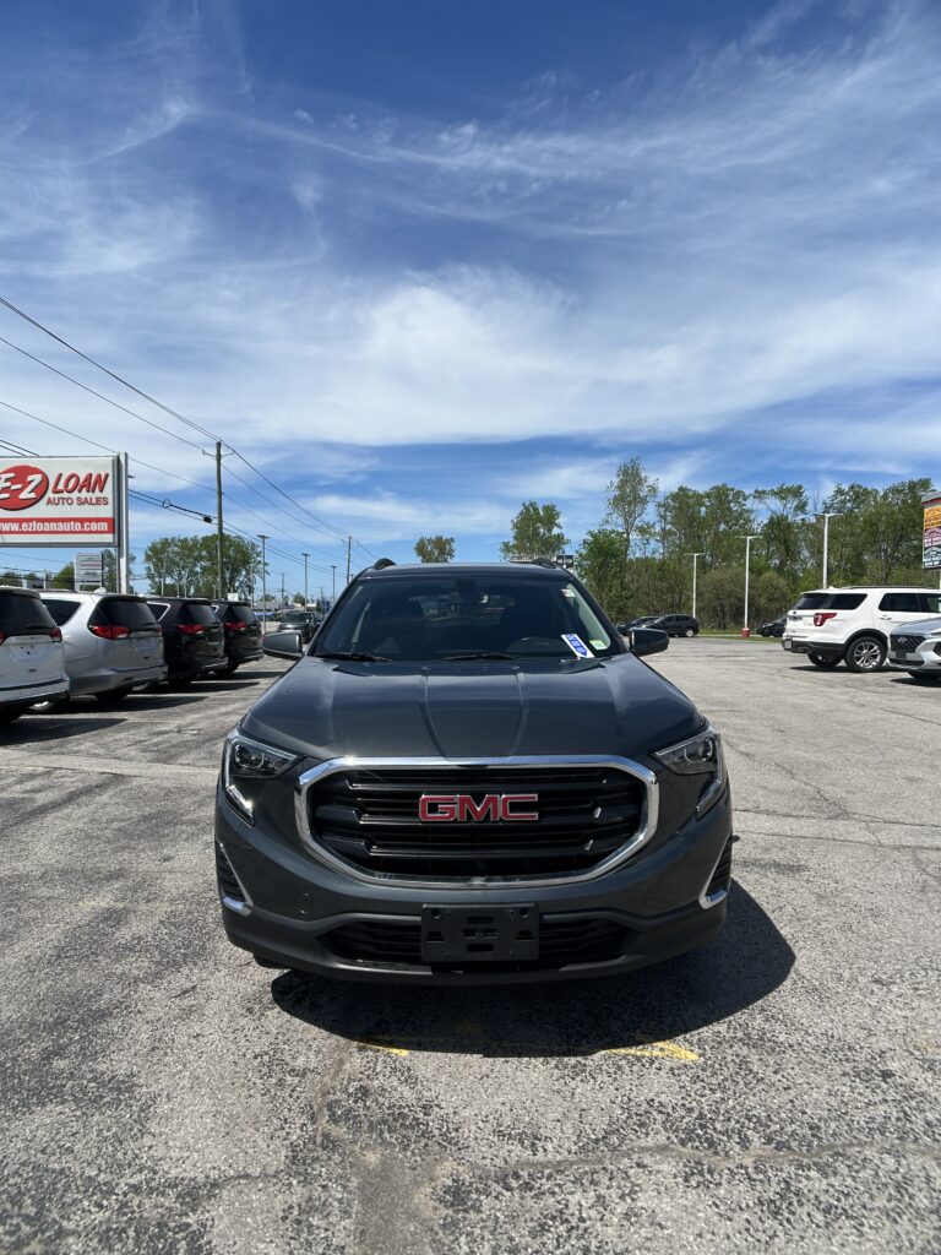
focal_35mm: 26
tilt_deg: -1.7
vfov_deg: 67.3
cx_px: 470
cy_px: 628
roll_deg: -1.1
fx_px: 942
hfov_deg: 53.1
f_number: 1.5
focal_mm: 5.7
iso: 50
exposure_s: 1/5076
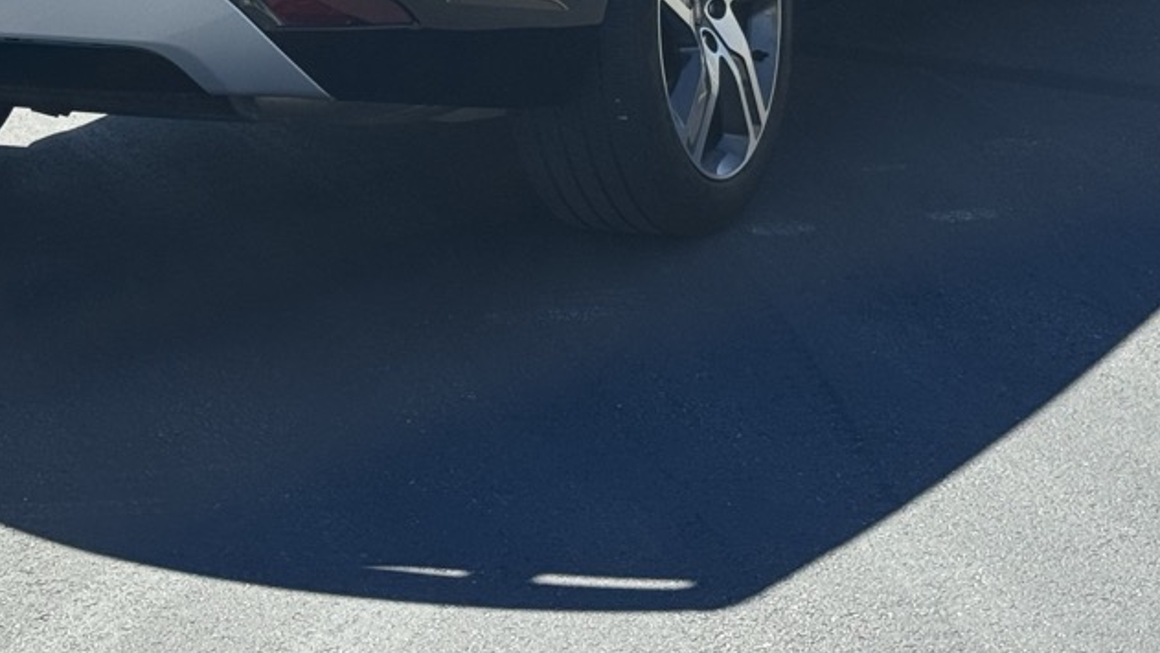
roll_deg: +2.4
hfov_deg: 20.1
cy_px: -206
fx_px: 3261
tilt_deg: -7.0
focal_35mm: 106
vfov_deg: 11.1
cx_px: 404
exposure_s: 1/2959
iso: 64
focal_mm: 6.76
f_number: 1.78
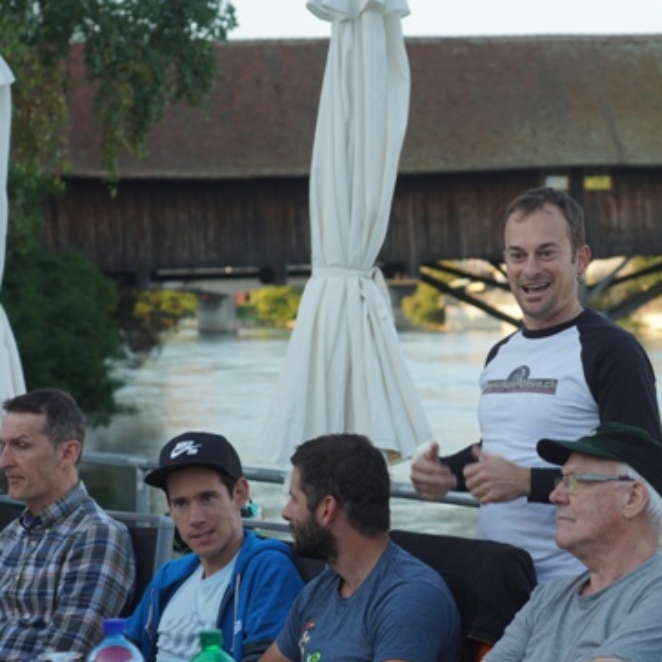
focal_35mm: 130
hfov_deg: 13.4
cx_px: 523
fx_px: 2813
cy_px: 369
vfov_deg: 13.4
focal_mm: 70
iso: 100
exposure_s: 1/100
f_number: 4.5
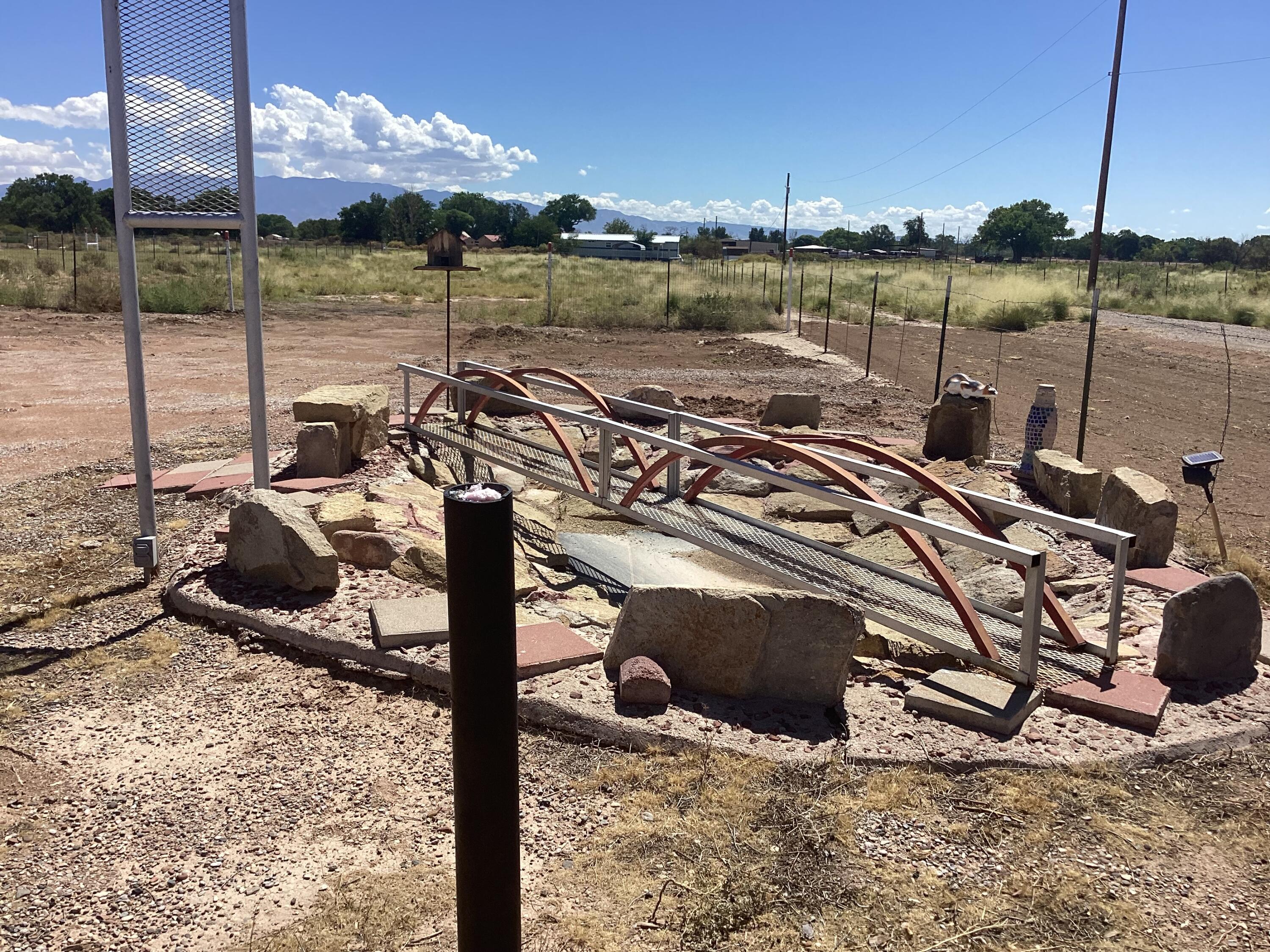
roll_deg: +0.4
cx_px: 635
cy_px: 476
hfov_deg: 58.4
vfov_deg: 45.4
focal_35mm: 31
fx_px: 1137
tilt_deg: -13.2
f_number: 2.4
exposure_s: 1/1942
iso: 25
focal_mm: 3.3
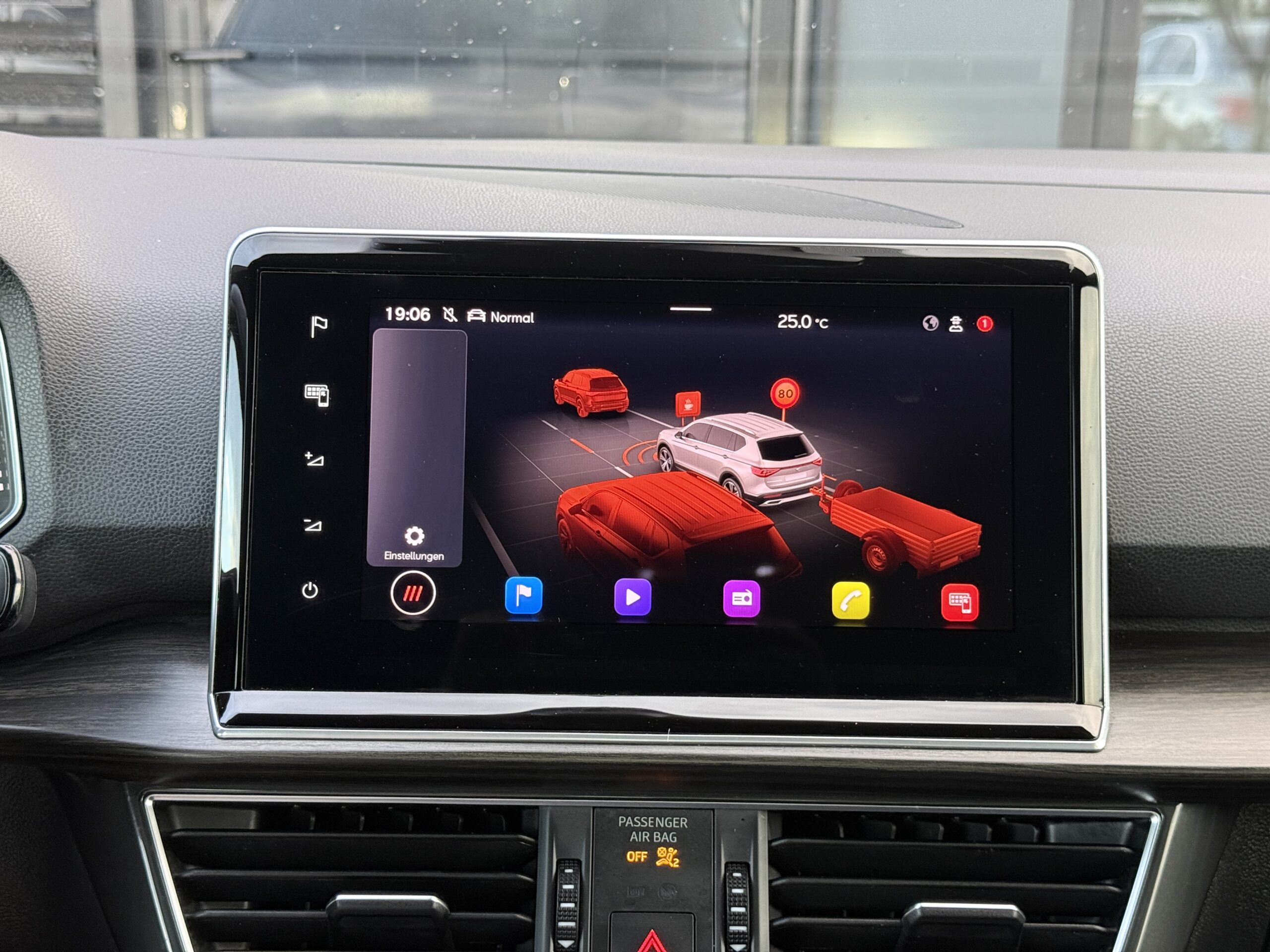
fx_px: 1761
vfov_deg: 30.3
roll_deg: -1.3
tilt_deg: -13.6
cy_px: 476
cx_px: 635
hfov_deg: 39.7
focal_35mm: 48
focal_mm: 6.76
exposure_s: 1/36
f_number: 1.78
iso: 400
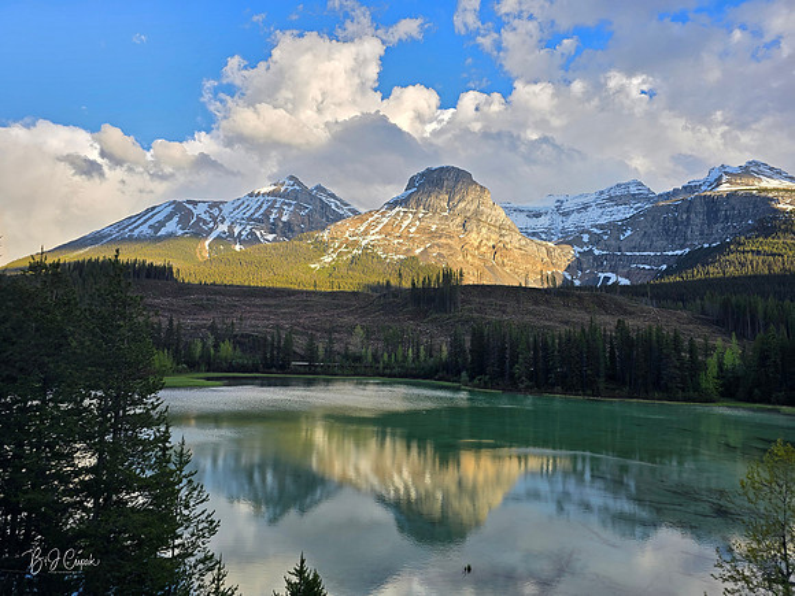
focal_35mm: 23
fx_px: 528
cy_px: 298
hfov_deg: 73.9
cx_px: 398
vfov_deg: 58.9
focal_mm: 6.3
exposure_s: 1/229
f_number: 1.7
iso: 12
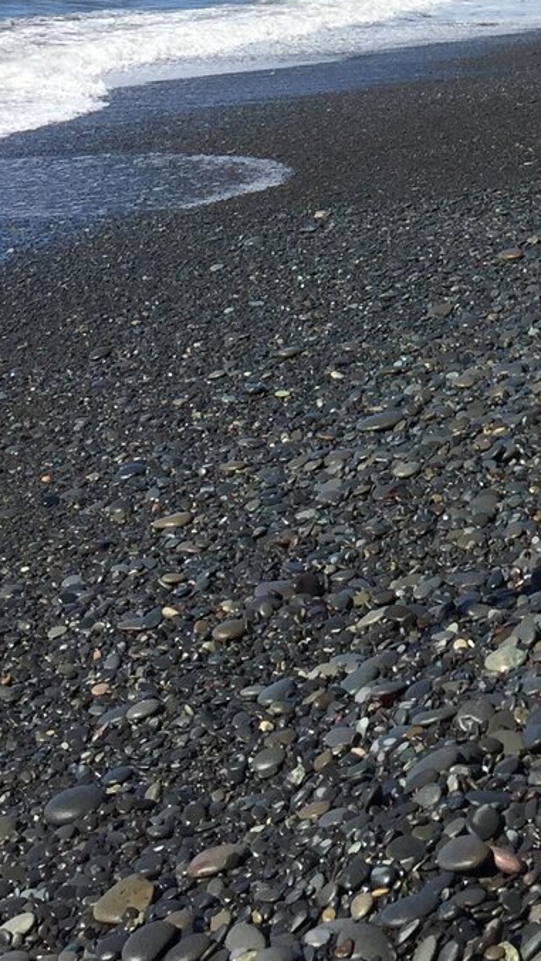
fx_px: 2141
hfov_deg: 14.1
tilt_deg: +1.8
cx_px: 589
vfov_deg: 23.4
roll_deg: -3.2
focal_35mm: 84
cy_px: -145
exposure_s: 1/2198
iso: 32
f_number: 2.2
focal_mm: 4.15
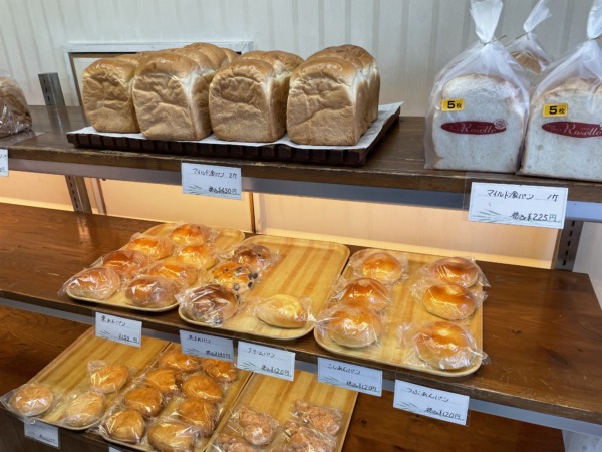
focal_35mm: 26
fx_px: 452
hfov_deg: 67.3
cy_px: 226
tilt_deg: -24.6
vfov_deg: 53.1
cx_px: 301
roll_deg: +2.7
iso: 64
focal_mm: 4.2
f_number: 1.6
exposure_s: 1/120
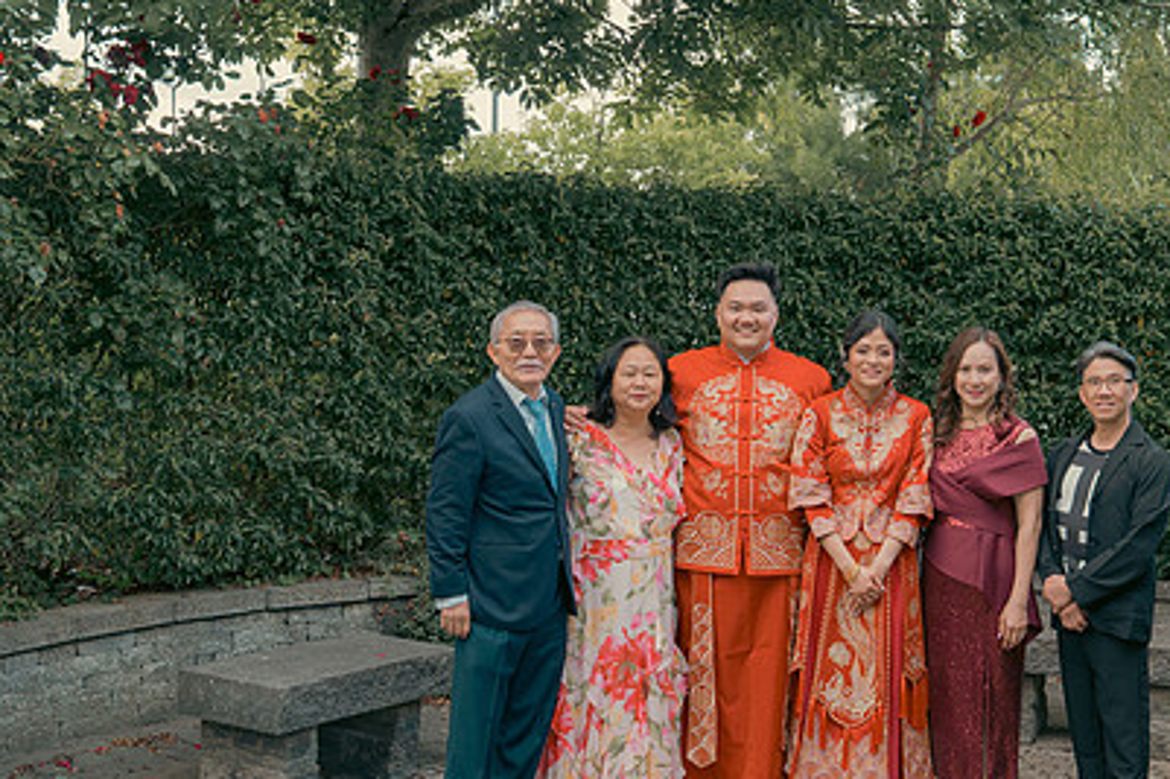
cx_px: 794
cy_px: 392
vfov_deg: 24.6
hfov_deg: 35.8
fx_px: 1787
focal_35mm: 55
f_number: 5.6
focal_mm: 38
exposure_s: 1/160
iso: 500
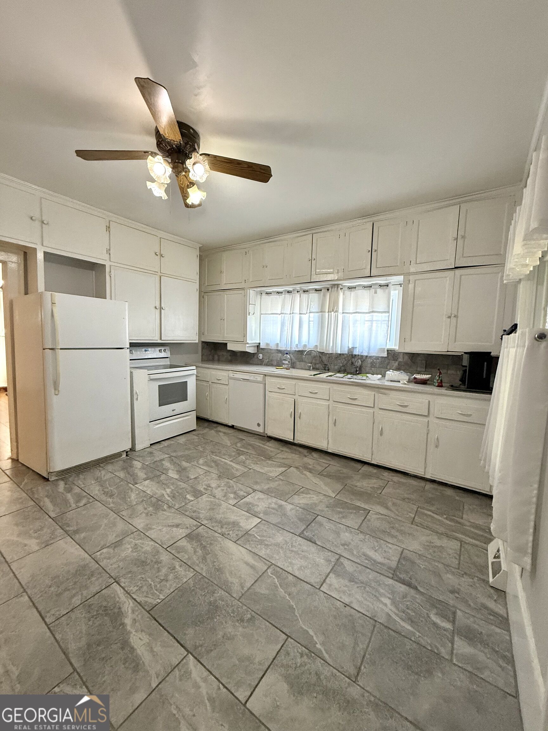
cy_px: 366
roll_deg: -1.2
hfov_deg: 85.7
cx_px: 274
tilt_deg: -5.5
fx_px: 296
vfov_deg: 102.1
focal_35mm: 14
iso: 400
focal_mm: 2.22
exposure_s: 1/60
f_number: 2.2
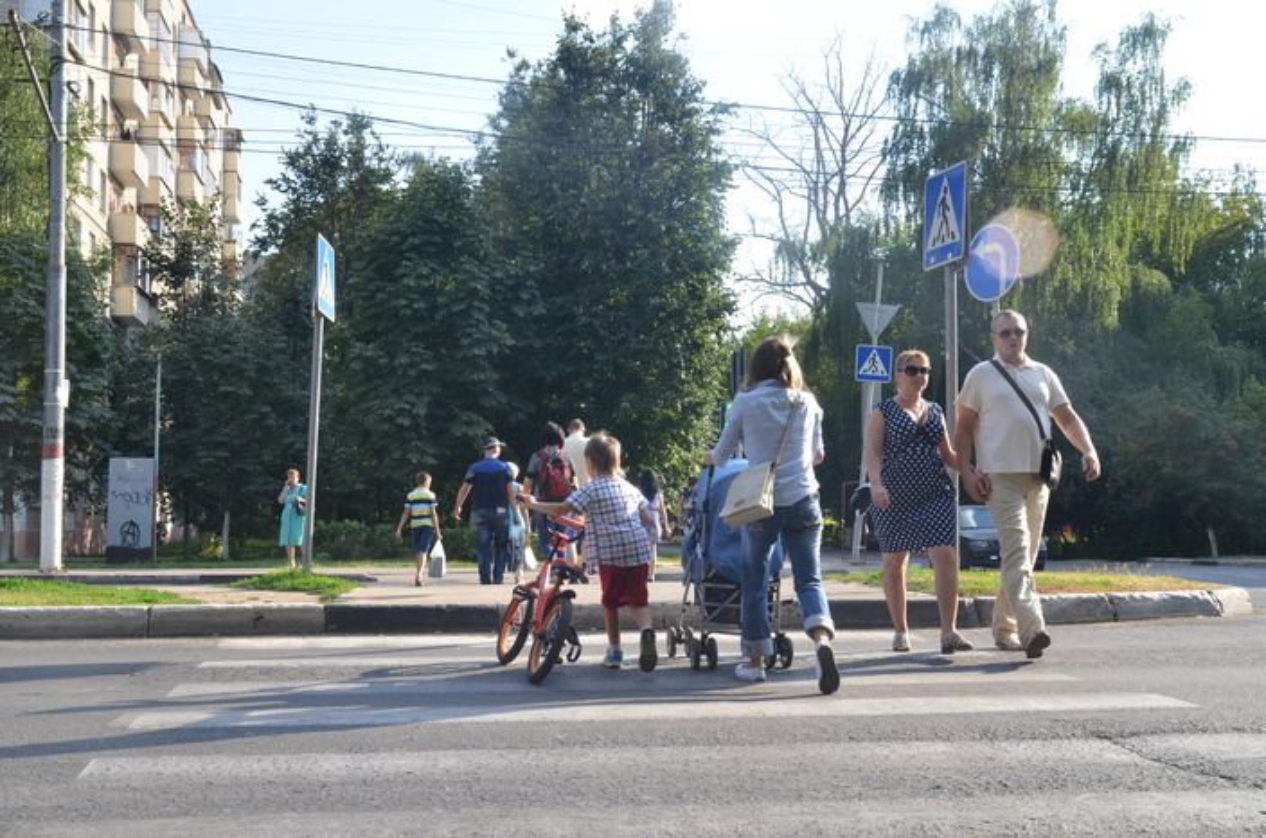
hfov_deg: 41.2
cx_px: 633
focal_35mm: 48
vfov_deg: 27.9
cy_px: 419
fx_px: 1684
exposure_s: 1/320
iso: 400
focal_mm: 32
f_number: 9
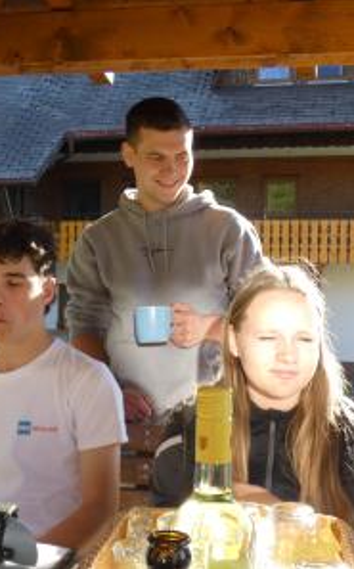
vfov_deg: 40.3
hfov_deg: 25.8
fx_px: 774
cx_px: 189
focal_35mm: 50
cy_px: 284
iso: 80
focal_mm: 6.2
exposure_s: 1/125
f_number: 3.4
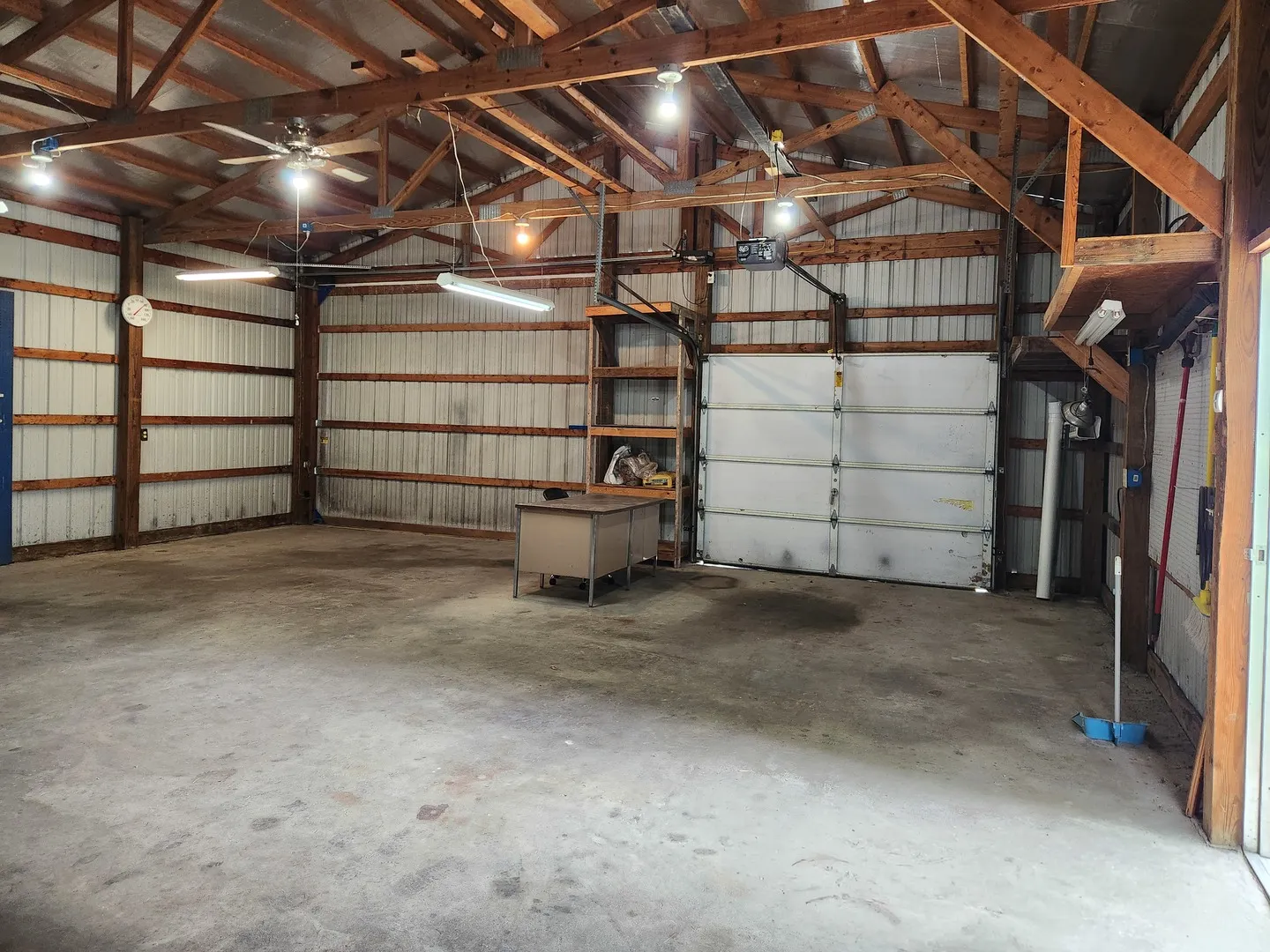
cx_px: 635
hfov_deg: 73.9
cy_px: 476
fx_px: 844
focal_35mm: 23
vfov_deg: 58.9
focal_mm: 5.4
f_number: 1.8
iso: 320
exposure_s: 1/120
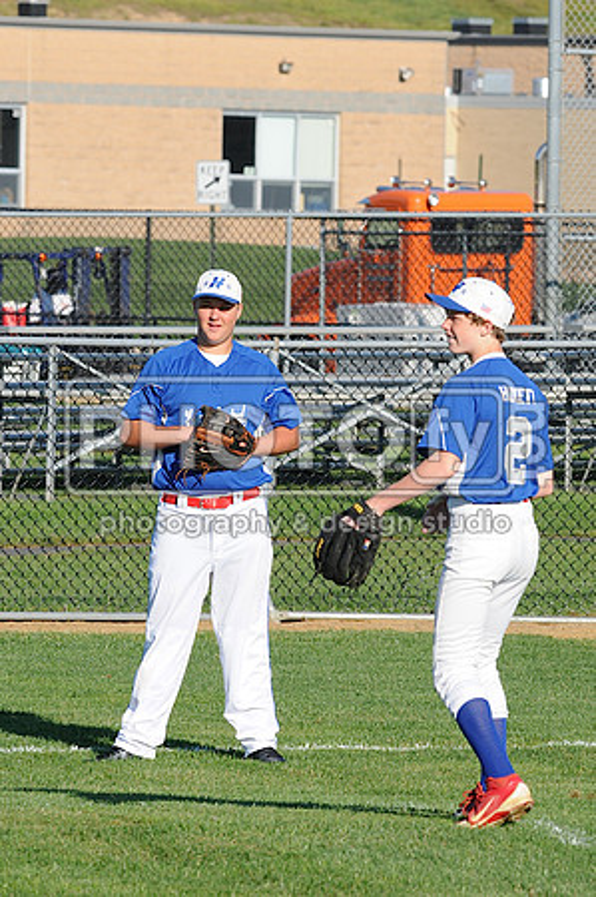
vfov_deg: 4.6
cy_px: 448
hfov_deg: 3.0
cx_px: 298
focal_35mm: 450
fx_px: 11200
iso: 200
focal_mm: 300
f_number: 11
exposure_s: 1/250
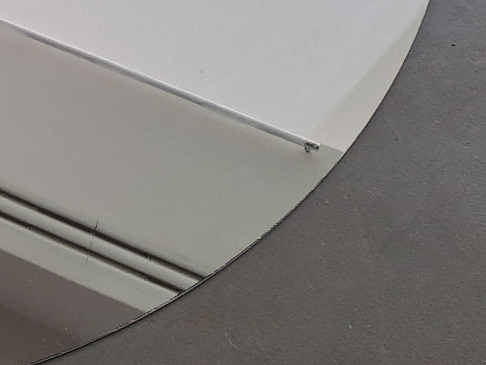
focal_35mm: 88
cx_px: -203
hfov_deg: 19.8
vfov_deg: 15.9
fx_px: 1235
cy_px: -114
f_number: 1.8
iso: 32
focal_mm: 4.65
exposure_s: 1/241
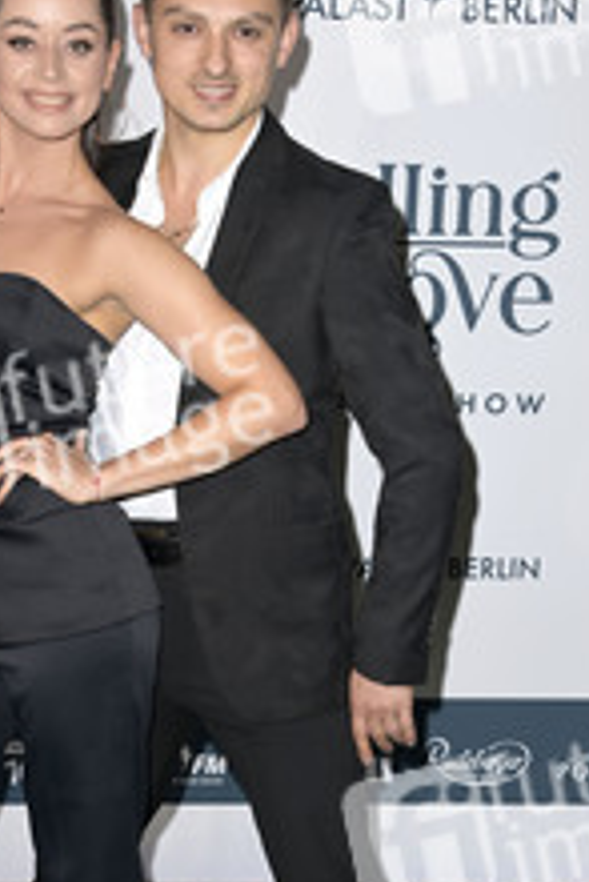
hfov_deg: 17.0
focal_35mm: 80
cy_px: 621
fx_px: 1960
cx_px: 184
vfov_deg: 25.1
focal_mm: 44
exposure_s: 1/250
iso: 640
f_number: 6.3
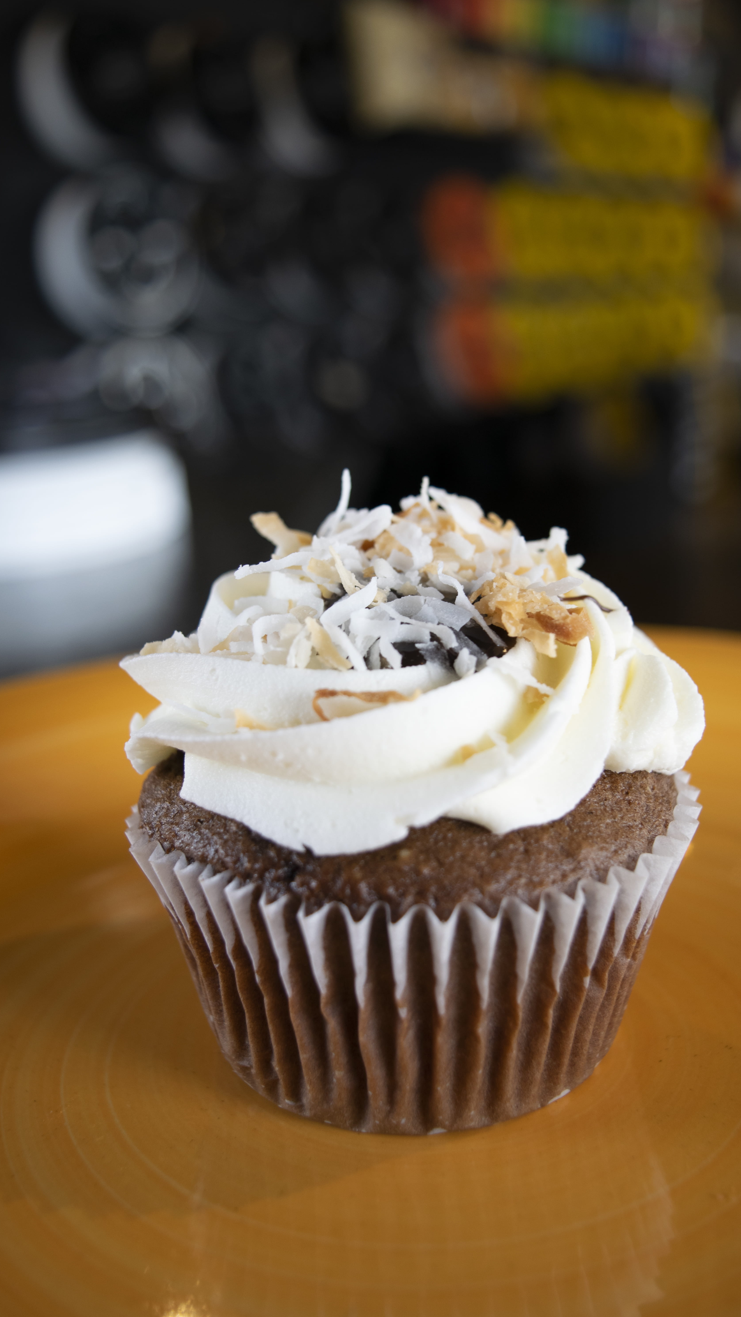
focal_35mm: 41
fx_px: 1432
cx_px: 399
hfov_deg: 29.0
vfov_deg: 49.4
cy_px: 657
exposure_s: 1/60
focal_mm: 26
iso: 200
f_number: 4
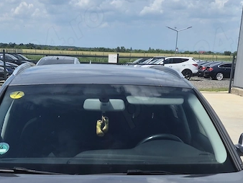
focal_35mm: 68
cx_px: 111
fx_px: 478
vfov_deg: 19.4
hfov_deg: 28.5
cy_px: 259
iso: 25
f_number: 1.8
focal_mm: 5.4
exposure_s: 1/2848
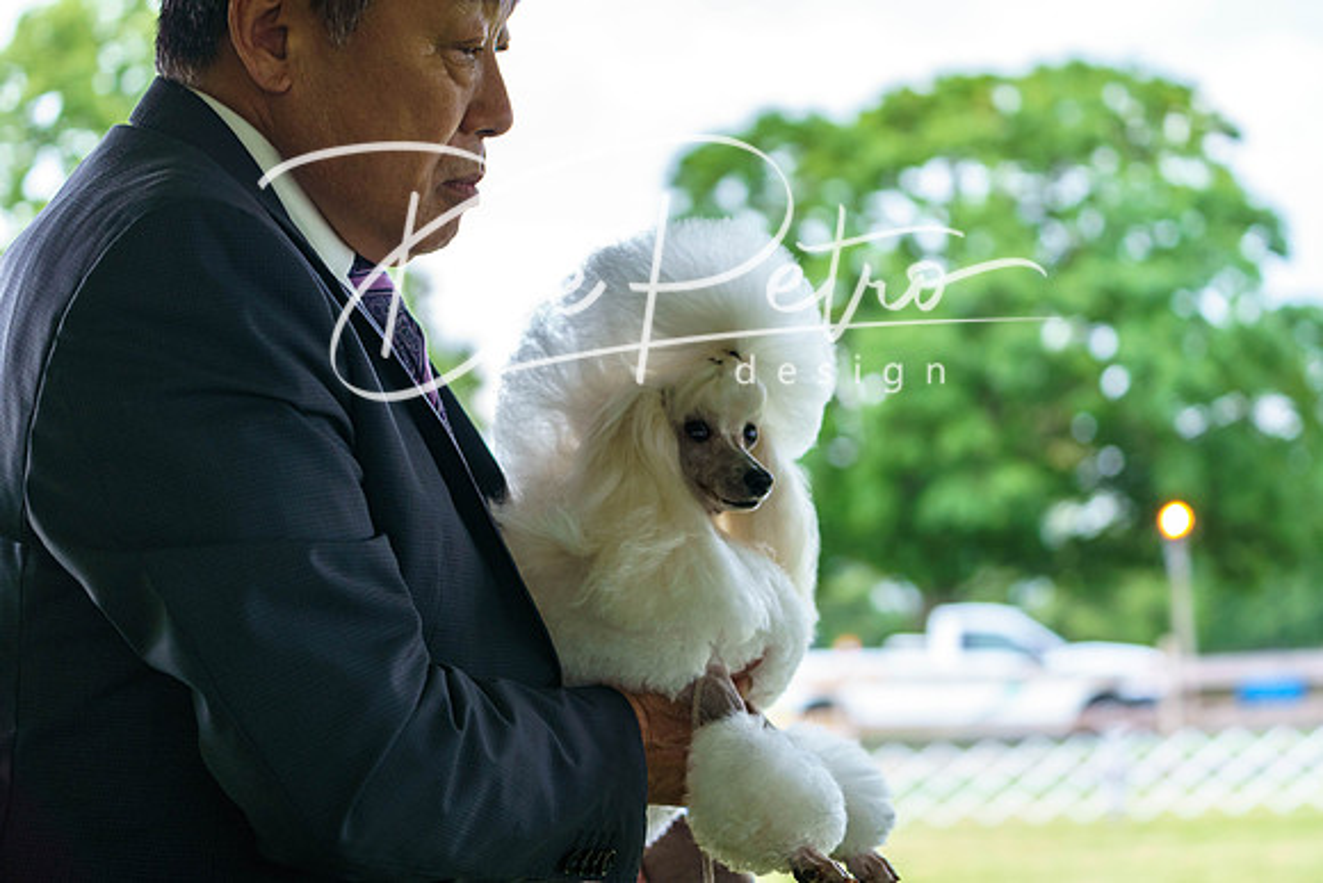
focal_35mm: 70
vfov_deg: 19.5
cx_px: 662
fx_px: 2573
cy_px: 442
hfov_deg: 28.8
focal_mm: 70
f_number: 4
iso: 800
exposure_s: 1/500
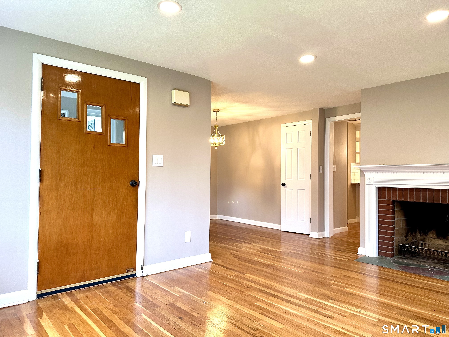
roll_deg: -0.2
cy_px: 168
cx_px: 224
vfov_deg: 56.8
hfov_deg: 71.6
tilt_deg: +0.6
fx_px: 311
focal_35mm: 24
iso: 160
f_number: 1.78
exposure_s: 1/120
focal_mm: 6.86
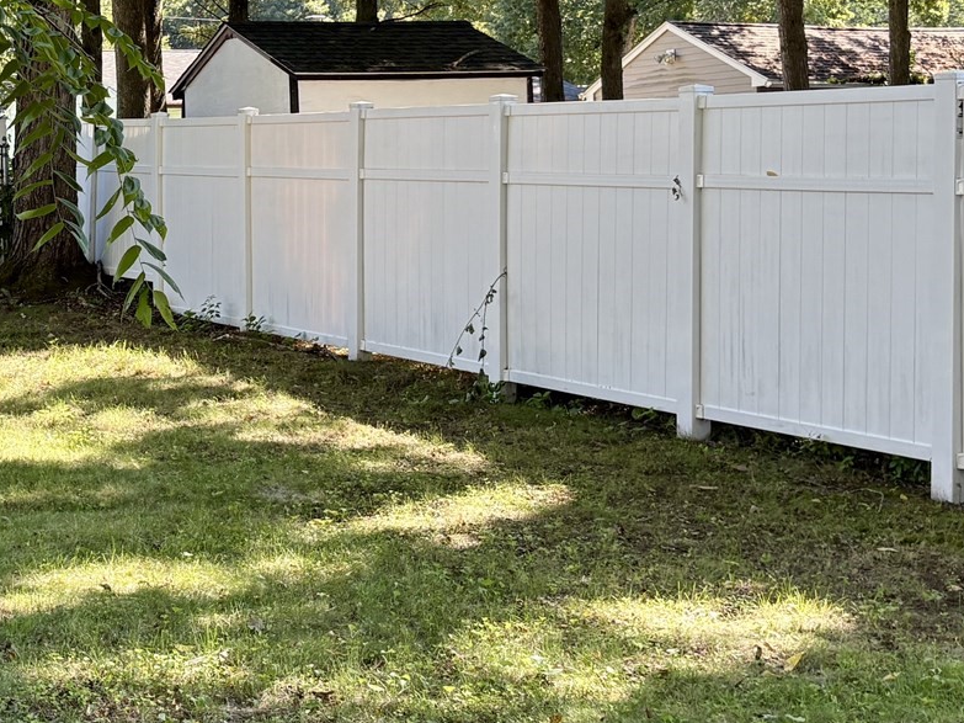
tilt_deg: -0.5
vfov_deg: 21.5
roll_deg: +3.1
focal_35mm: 68
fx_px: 1893
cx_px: 114
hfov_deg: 27.6
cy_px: 234
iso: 64
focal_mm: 5.96
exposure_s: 1/367
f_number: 1.6
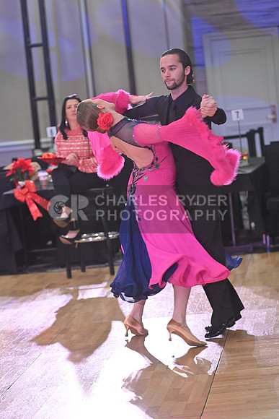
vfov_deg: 15.2
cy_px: 210
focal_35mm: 135
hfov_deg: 10.2
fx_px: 1568
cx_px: 140
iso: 3200
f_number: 4.5
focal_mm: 135
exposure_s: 1/400
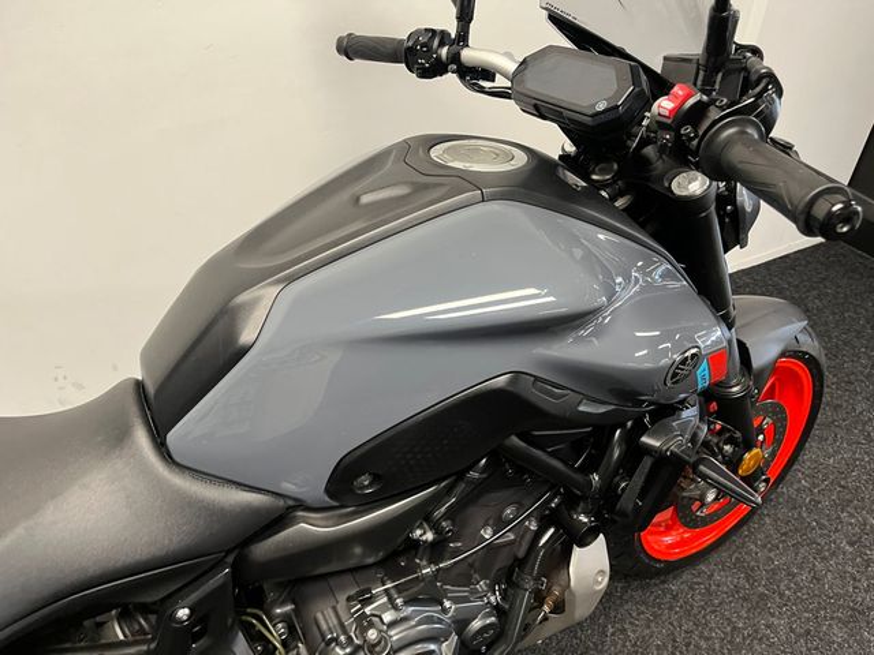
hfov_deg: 67.3
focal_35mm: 26
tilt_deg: -40.7
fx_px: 656
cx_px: 437
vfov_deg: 53.1
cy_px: 328
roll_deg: -2.3
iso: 200
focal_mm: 5.1
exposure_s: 1/50
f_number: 1.6
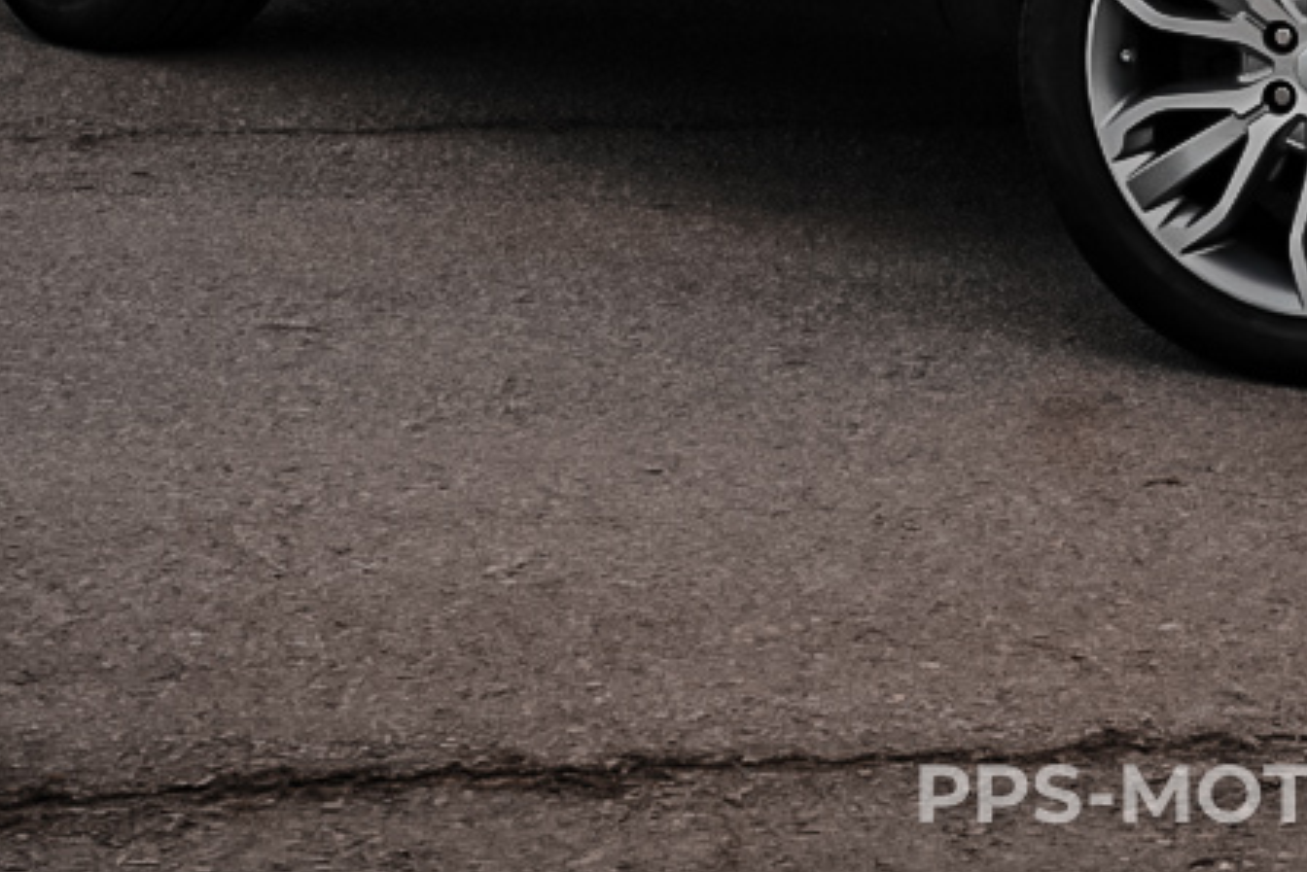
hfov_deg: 15.5
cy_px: -461
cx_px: 1214
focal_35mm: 130
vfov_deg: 10.2
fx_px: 4721
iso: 100
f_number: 5.6
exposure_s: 1/125
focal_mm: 36
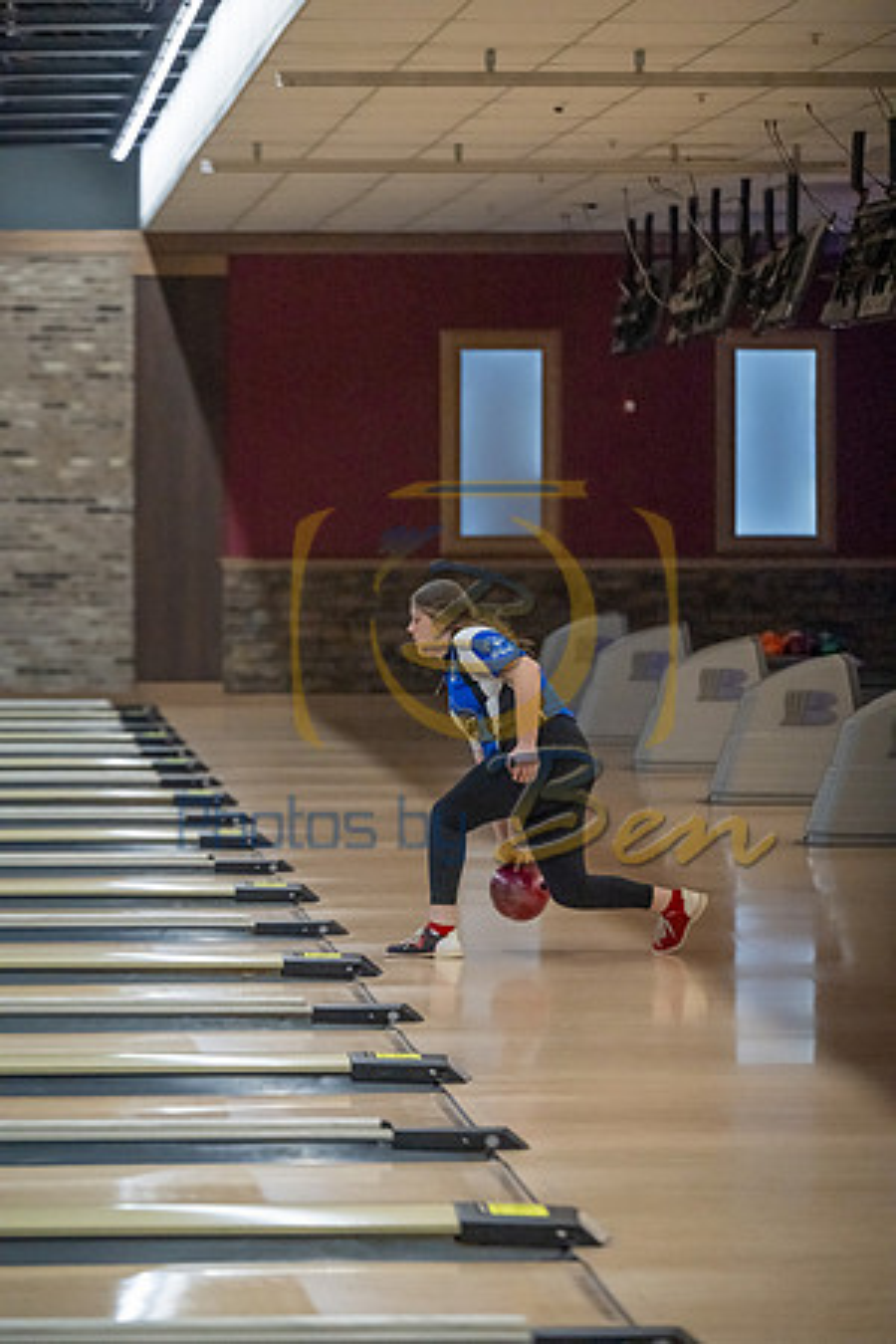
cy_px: 672
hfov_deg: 9.1
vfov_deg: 13.7
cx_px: 448
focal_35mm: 150
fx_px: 5600
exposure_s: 1/800
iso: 4000
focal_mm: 150
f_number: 3.5
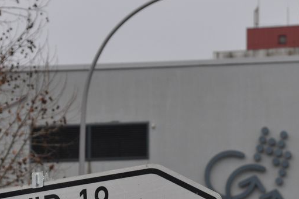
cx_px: 186
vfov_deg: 4.3
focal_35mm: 318
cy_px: 147
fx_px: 2639
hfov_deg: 6.5
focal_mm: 90
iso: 400
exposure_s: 1/500
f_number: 5.6
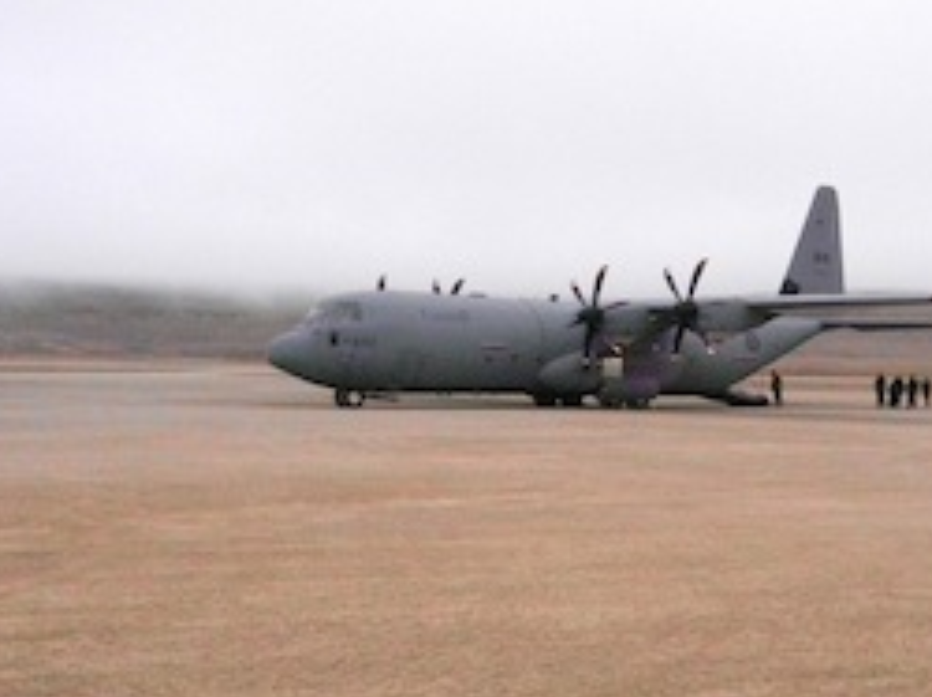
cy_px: 330
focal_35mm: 51
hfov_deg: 37.2
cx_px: 613
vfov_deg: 28.5
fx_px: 1372
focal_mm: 6.2
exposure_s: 1/1852
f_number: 7.2
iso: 1600
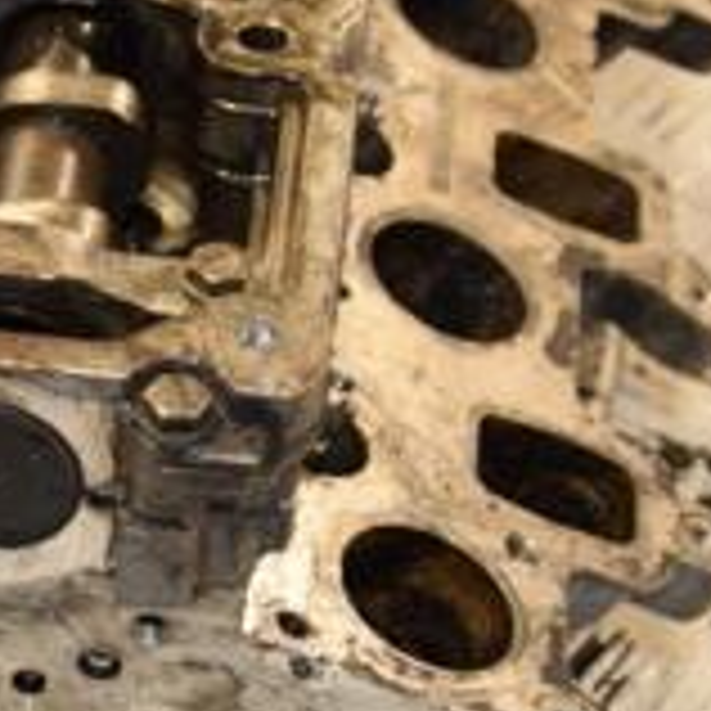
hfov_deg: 10.1
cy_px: 351
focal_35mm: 170
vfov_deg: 10.3
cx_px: -144
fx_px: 3942
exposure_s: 1/200
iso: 800
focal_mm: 35
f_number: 6.3
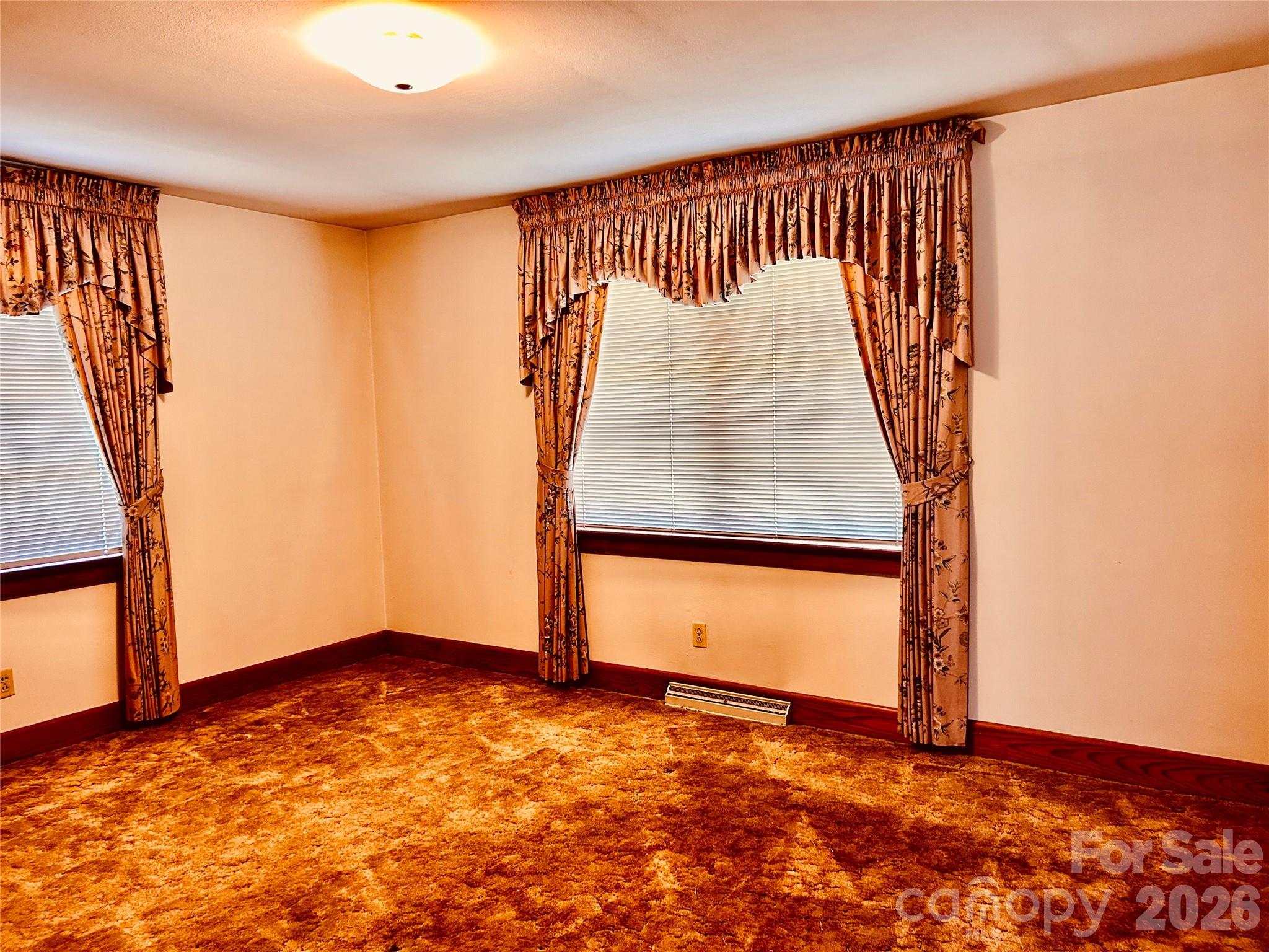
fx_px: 953
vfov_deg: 53.1
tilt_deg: -4.5
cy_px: 476
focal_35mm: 26
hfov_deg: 67.3
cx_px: 634
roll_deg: +2.1
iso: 200
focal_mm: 5.7
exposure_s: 1/60
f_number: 1.5
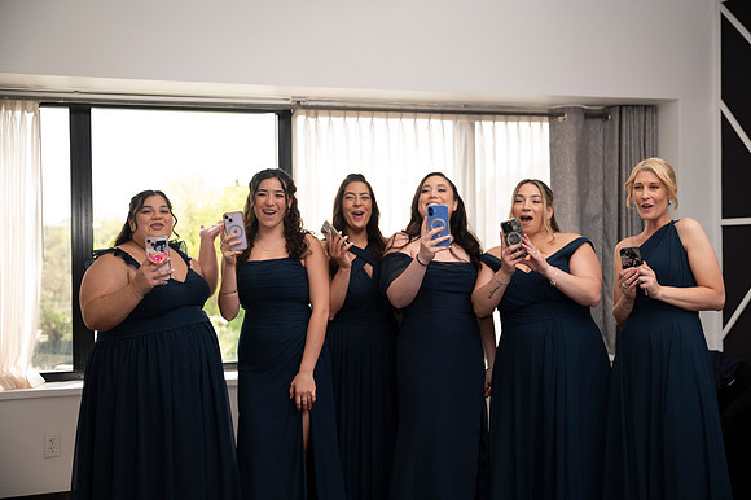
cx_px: 376
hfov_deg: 43.6
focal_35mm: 45
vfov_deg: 29.8
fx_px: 938
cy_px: 250
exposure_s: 1/1600
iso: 1600
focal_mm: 45
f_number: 2.8
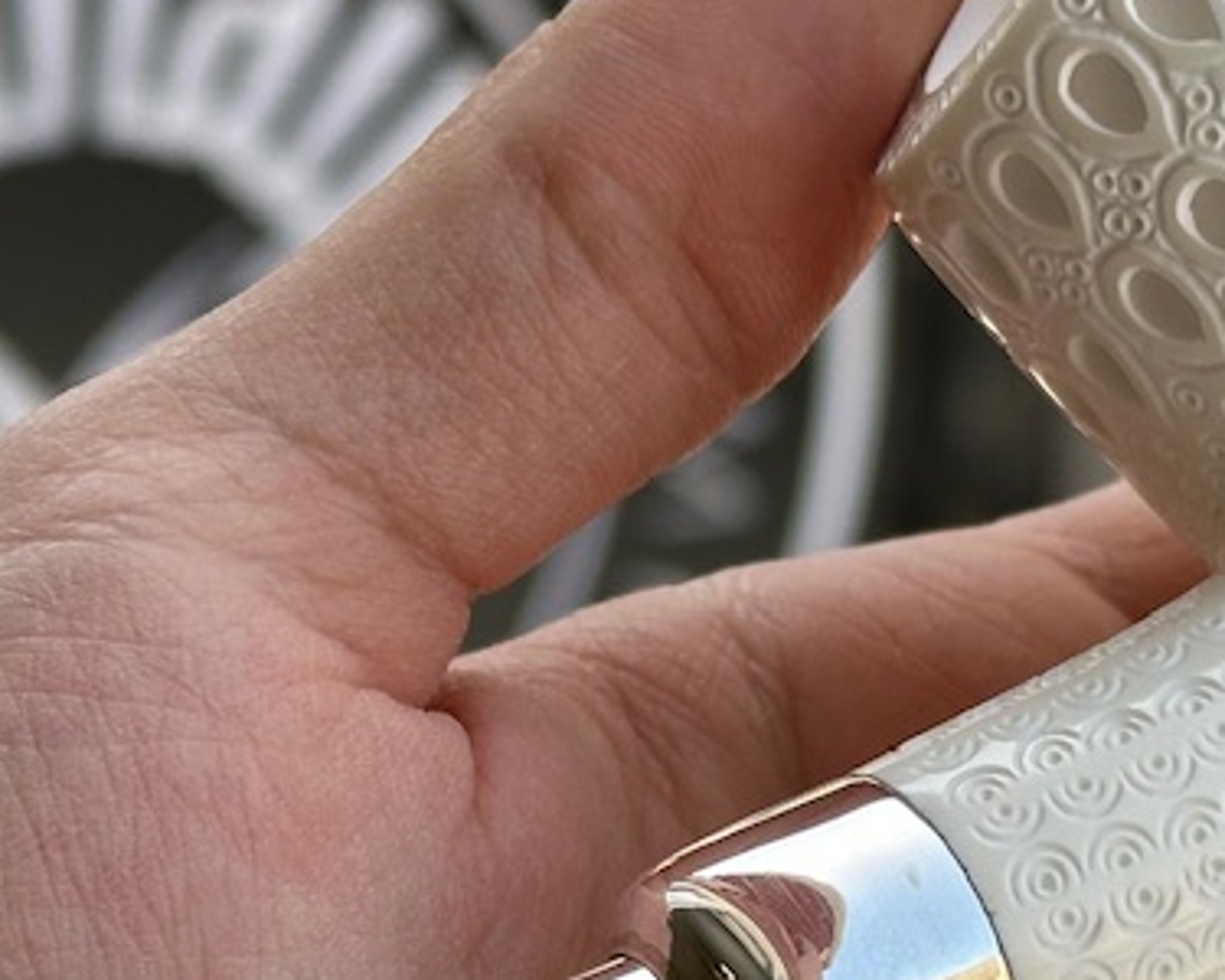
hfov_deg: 12.1
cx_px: 709
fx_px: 5801
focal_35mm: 160
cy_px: 735
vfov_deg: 9.6
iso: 64
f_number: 1.78
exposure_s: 1/858
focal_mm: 6.86
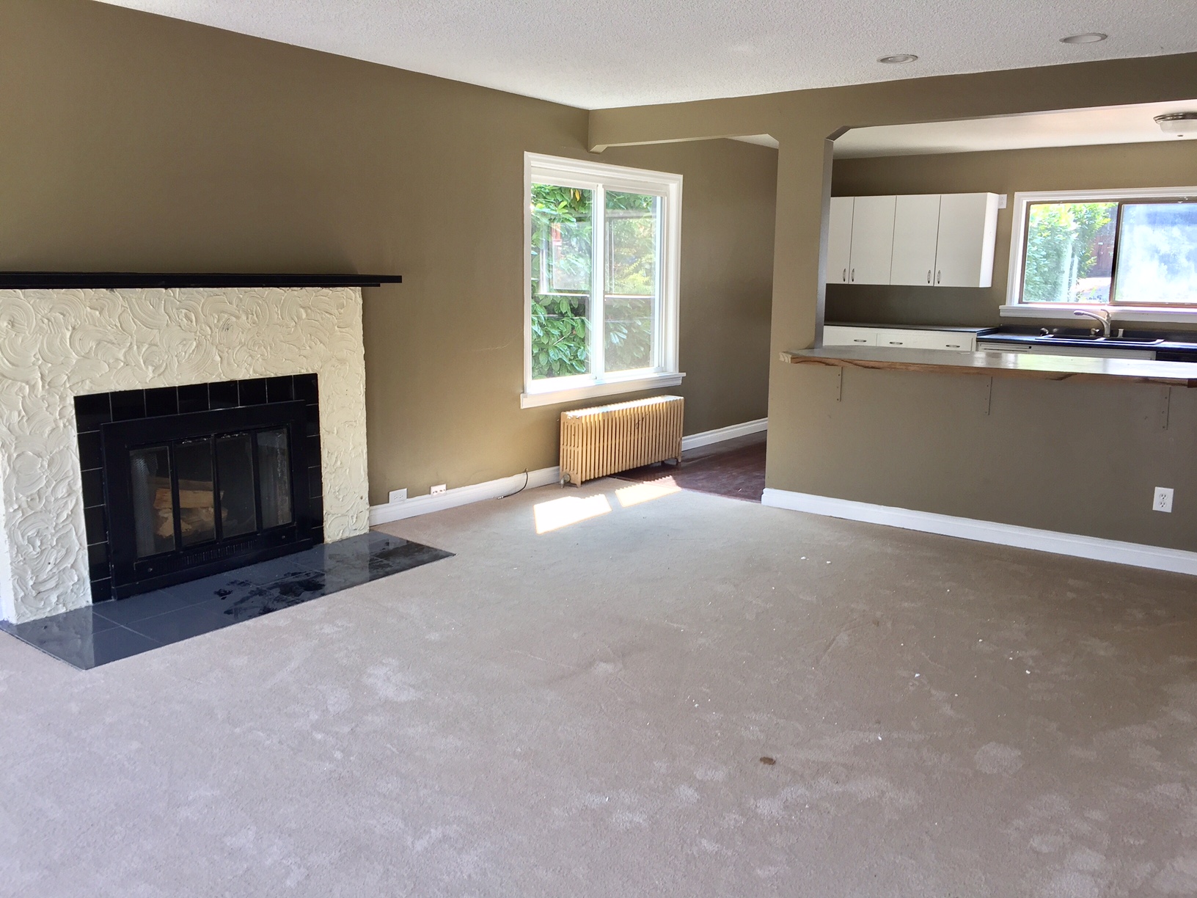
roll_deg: -1.6
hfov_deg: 61.7
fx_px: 1003
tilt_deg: -10.5
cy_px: 449
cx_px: 598
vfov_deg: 48.2
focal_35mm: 29
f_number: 2.2
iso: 32
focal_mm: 4.15
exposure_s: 1/40
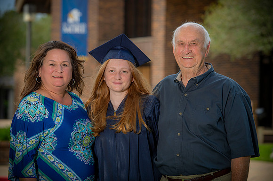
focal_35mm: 145
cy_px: 90
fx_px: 1099
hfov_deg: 14.2
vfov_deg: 9.5
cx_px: 136
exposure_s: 1/250
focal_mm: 145
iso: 80
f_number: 5.6
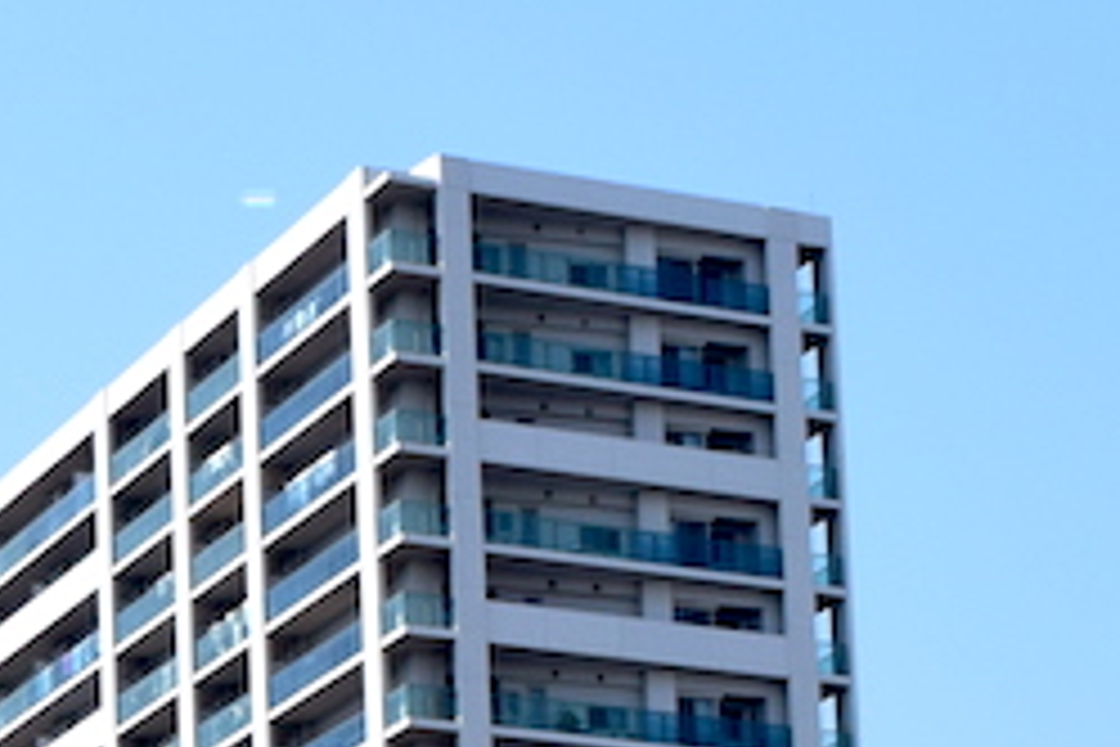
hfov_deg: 12.0
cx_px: -810
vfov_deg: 8.2
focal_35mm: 159
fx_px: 4946
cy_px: 1454
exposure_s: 1/500
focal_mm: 22
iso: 400
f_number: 11
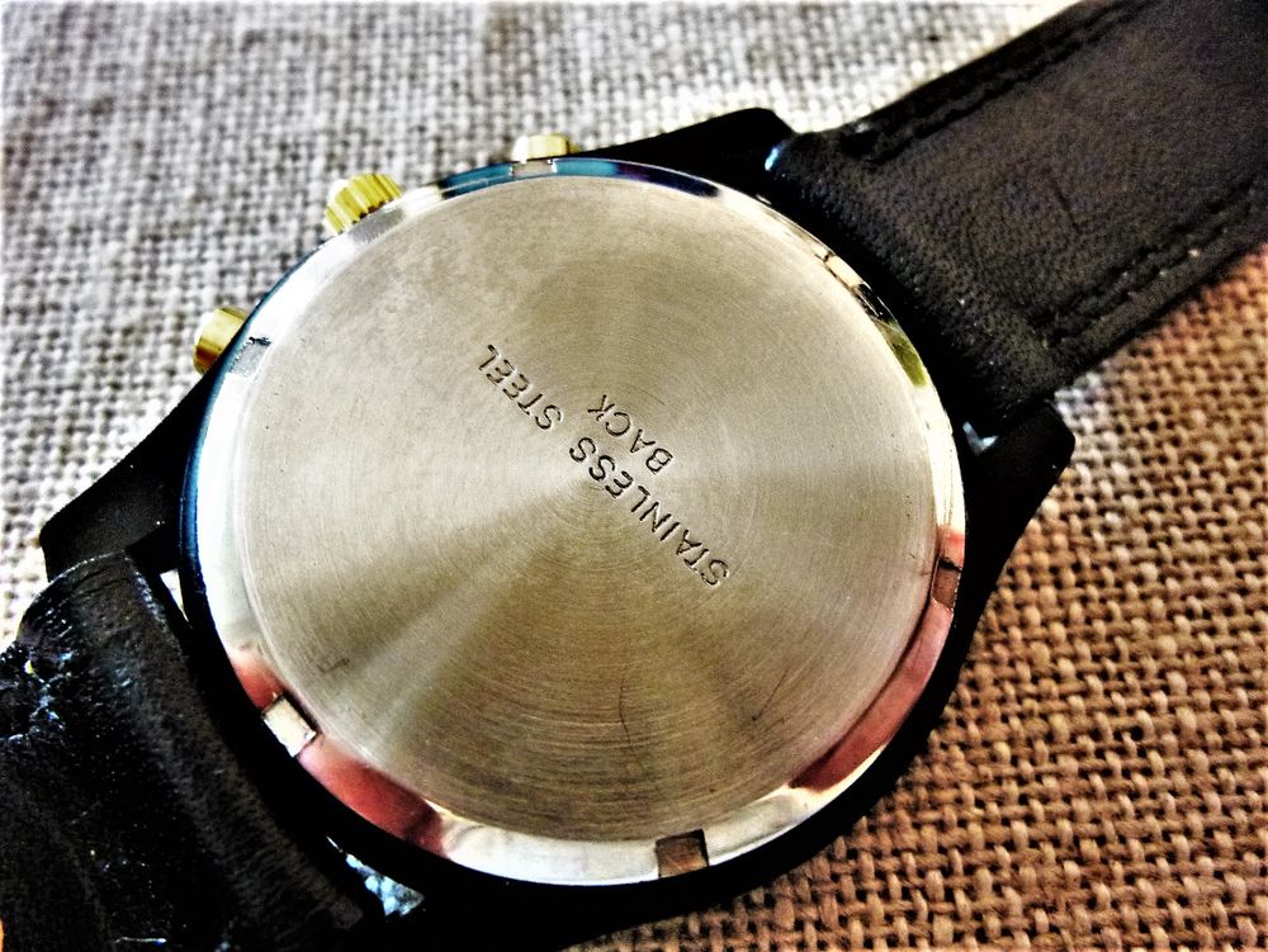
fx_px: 916
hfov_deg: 69.4
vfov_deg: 54.9
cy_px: 476
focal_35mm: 25
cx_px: 634
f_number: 3.3
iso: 400
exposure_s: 1/25
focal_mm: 4.5
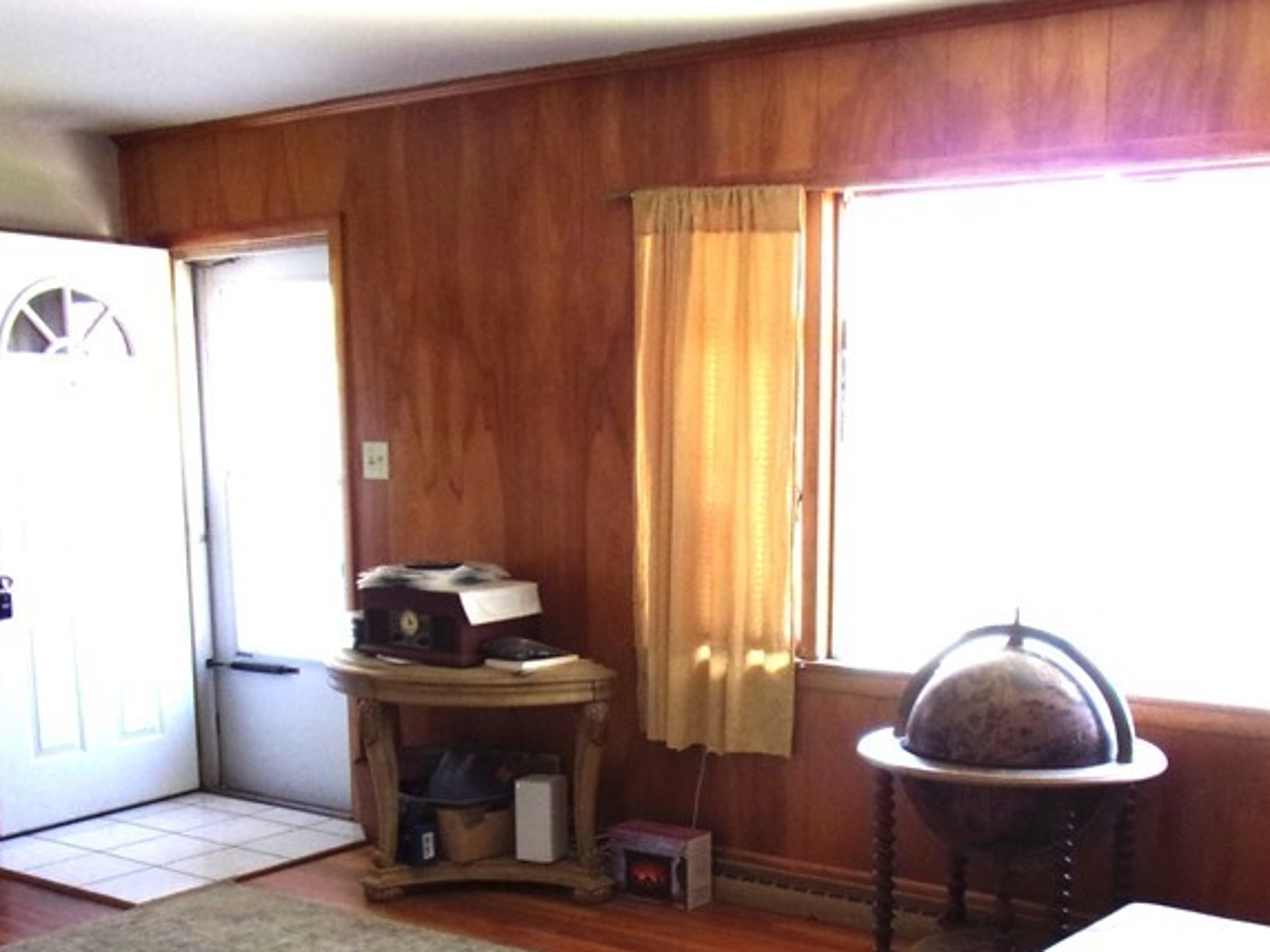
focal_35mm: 43
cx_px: 748
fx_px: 1578
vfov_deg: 32.9
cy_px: 717
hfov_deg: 43.7
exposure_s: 1/34
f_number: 3.3
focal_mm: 4.3
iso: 97
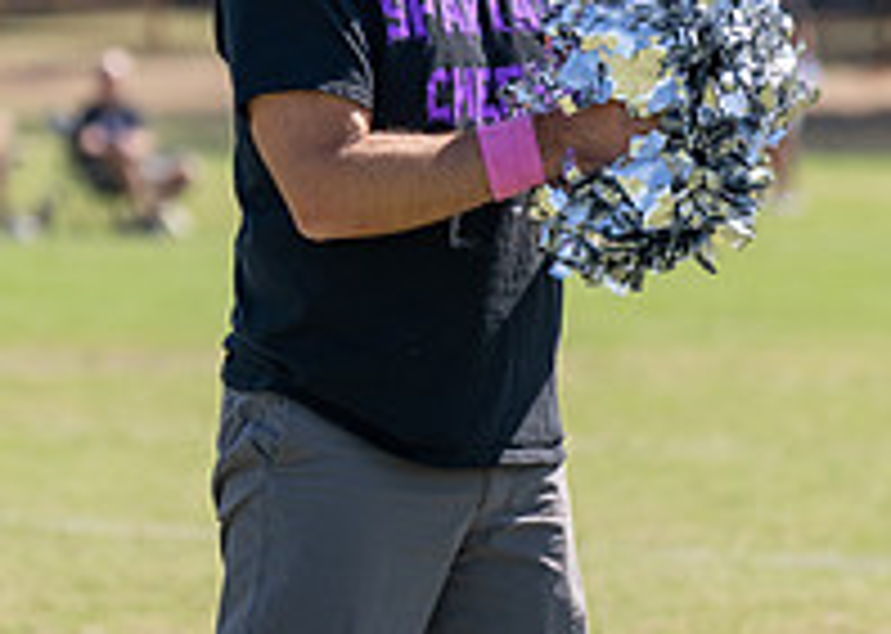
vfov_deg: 3.8
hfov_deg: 5.3
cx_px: 484
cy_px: 351
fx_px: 9682
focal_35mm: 383
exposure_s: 1/3200
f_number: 2.8
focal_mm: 111
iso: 320
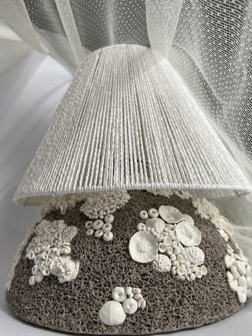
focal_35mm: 26
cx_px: 126
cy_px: 168
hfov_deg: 53.1
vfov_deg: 67.3
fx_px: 252
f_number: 1.6
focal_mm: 5.1
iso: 50
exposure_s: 1/1086
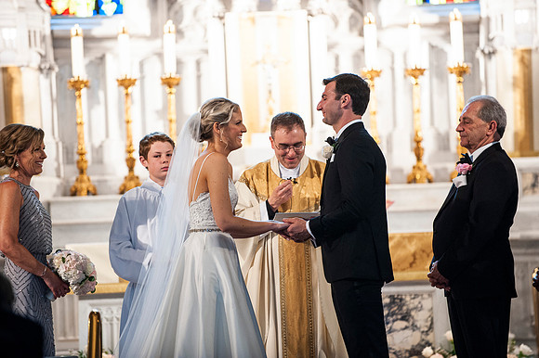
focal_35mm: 200
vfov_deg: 6.9
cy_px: 179
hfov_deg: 10.3
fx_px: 2993
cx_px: 270
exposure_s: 1/100
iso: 1600
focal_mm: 200
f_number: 2.8
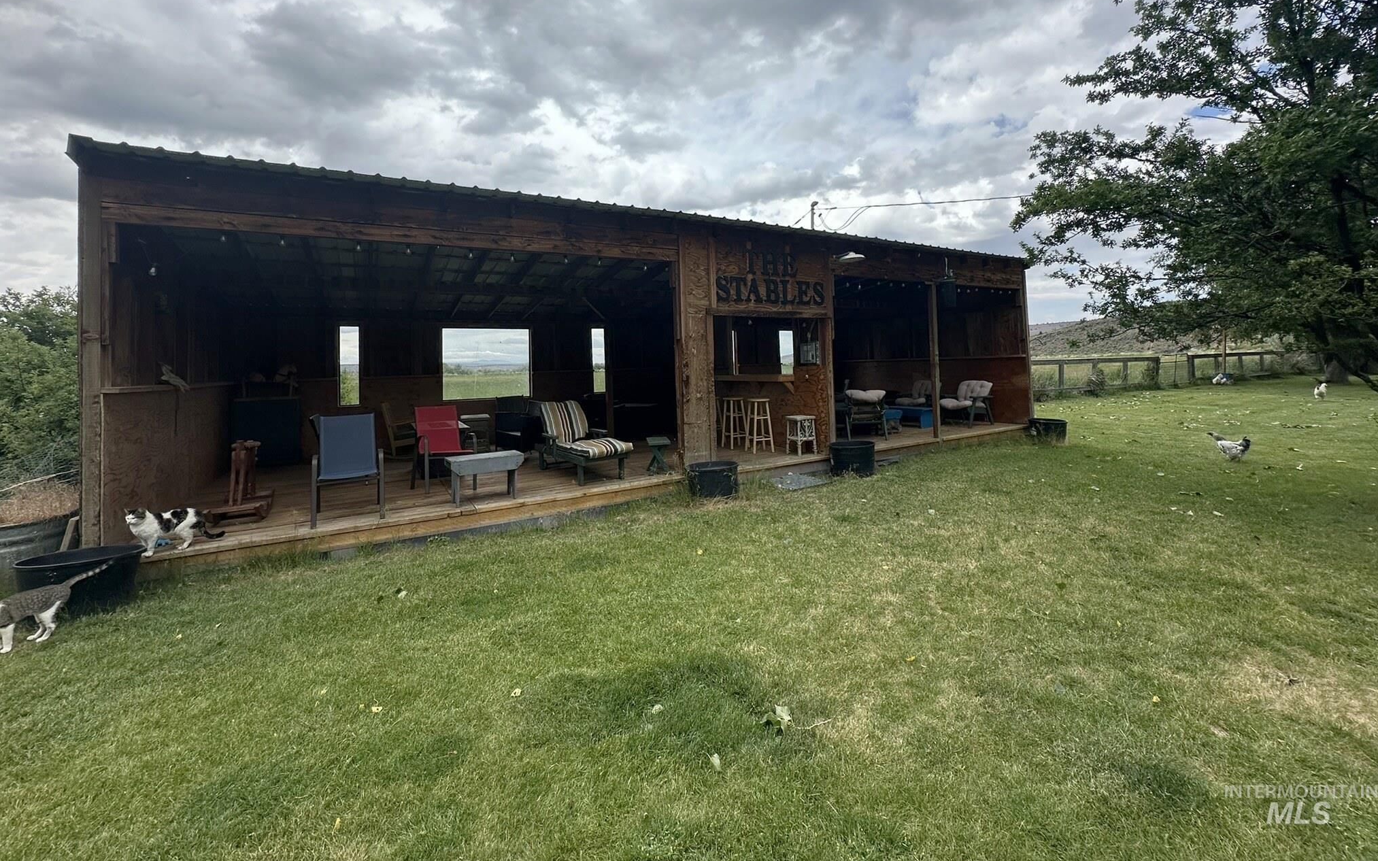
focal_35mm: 15
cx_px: 685
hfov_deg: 101.5
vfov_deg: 73.9
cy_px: 340
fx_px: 563
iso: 50
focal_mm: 2.22
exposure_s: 1/1916
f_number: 2.2
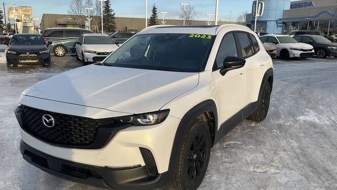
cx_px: 159
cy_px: 114
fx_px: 304
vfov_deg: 34.6
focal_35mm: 34
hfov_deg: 58.0
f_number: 1.8
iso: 25
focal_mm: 3
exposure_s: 1/580
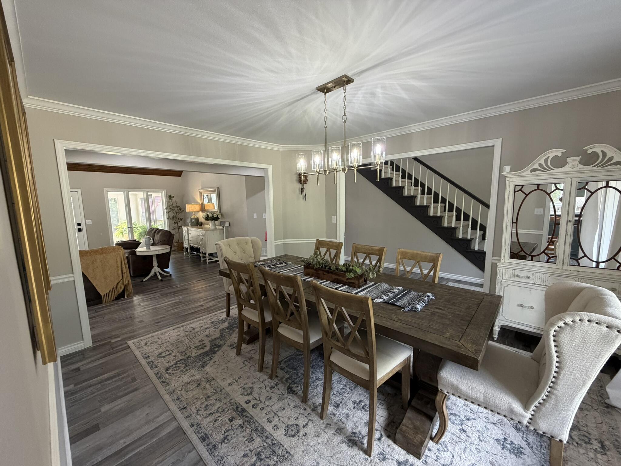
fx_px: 251
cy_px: 233
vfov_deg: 85.7
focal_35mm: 14
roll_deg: +1.1
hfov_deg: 102.1
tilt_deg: -7.7
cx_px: 310
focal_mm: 2.22
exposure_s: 1/120
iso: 320
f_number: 2.2
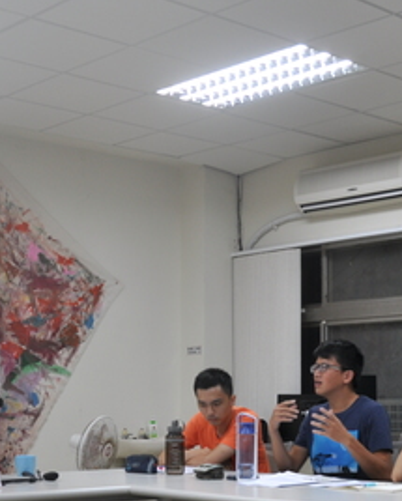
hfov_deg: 23.2
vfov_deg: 28.4
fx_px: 980
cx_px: 221
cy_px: 360
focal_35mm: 66
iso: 200
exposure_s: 1/30
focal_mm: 18
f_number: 5.6
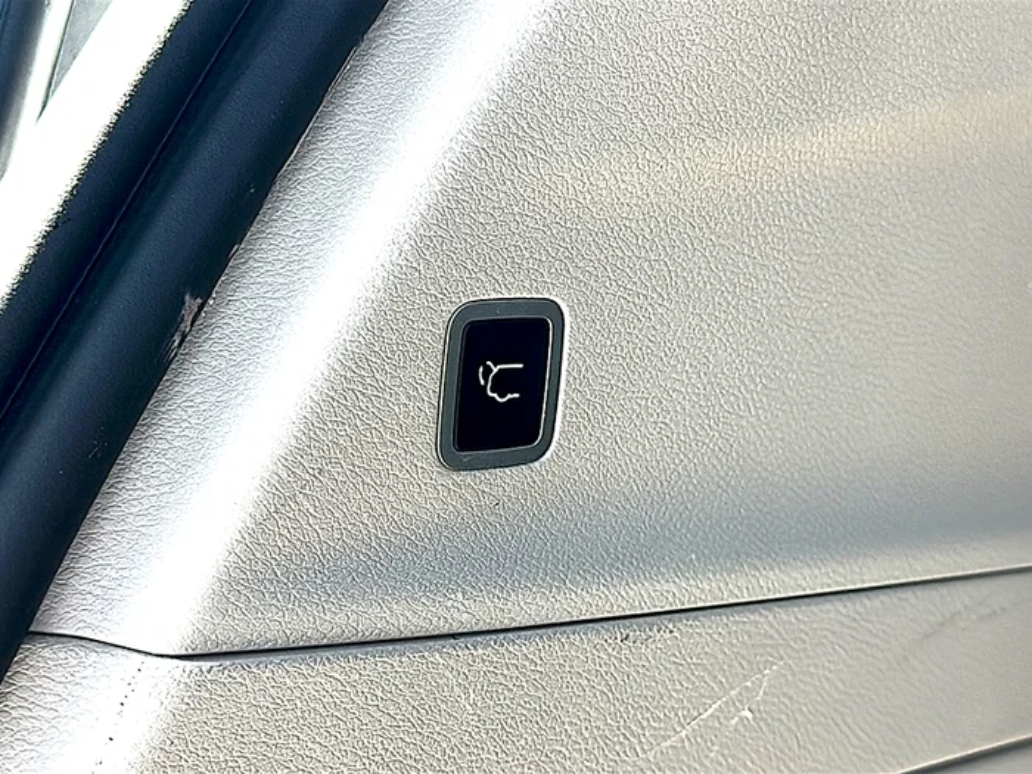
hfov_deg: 40.4
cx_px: 516
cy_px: 387
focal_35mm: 47
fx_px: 1401
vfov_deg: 30.9
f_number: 1.78
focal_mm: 6.86
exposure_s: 1/489
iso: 80
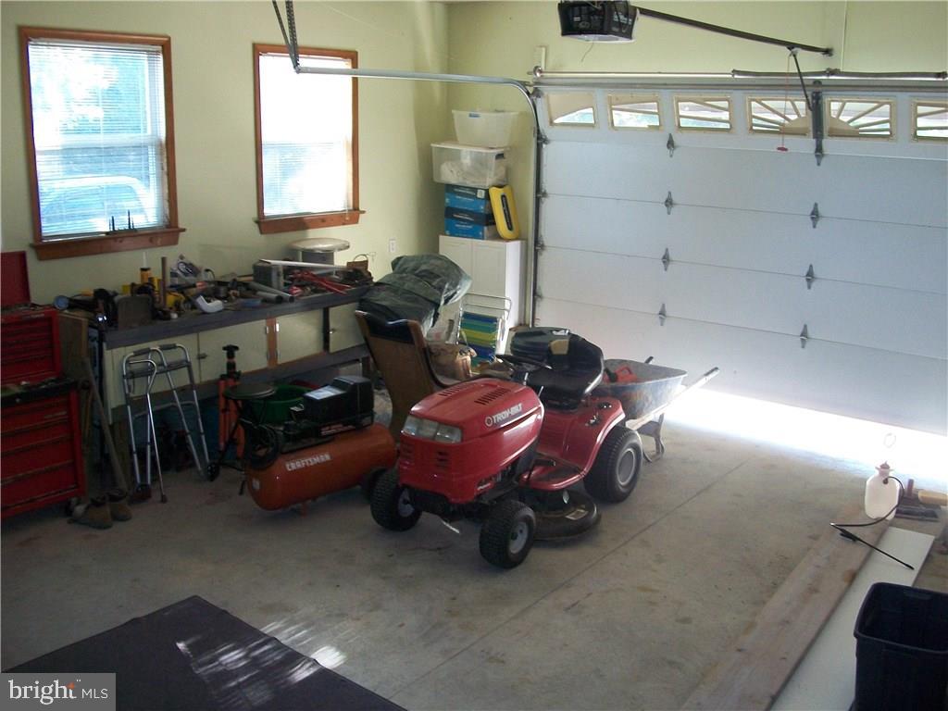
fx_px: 876
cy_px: 356
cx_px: 474
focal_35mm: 32
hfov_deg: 56.8
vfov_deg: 44.2
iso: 160
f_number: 2.9
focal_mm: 5.7
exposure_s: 1/30
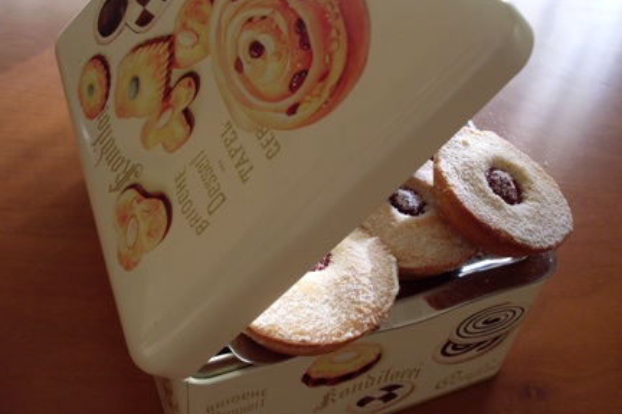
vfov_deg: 32.6
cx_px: 311
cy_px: 193
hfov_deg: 47.4
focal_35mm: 41
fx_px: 708
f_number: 2.8
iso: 100
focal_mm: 6.3
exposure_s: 1/45
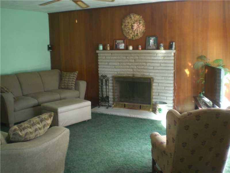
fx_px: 252
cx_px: 115
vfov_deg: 37.7
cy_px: 86
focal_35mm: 38
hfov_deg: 49.0
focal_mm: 6.3
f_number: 3.1
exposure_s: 1/8
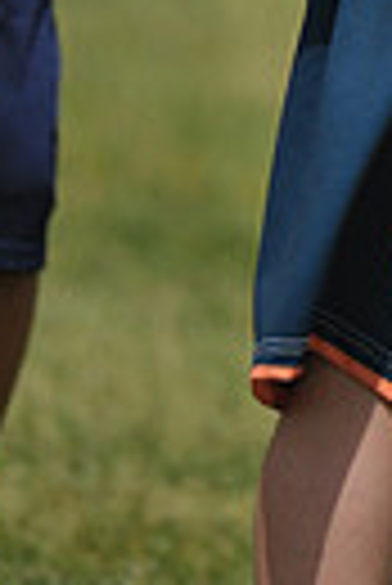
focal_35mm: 1778
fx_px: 28961
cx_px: 590
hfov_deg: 0.8
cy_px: -450
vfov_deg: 1.2
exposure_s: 1/6400
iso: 640
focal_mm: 400
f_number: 4
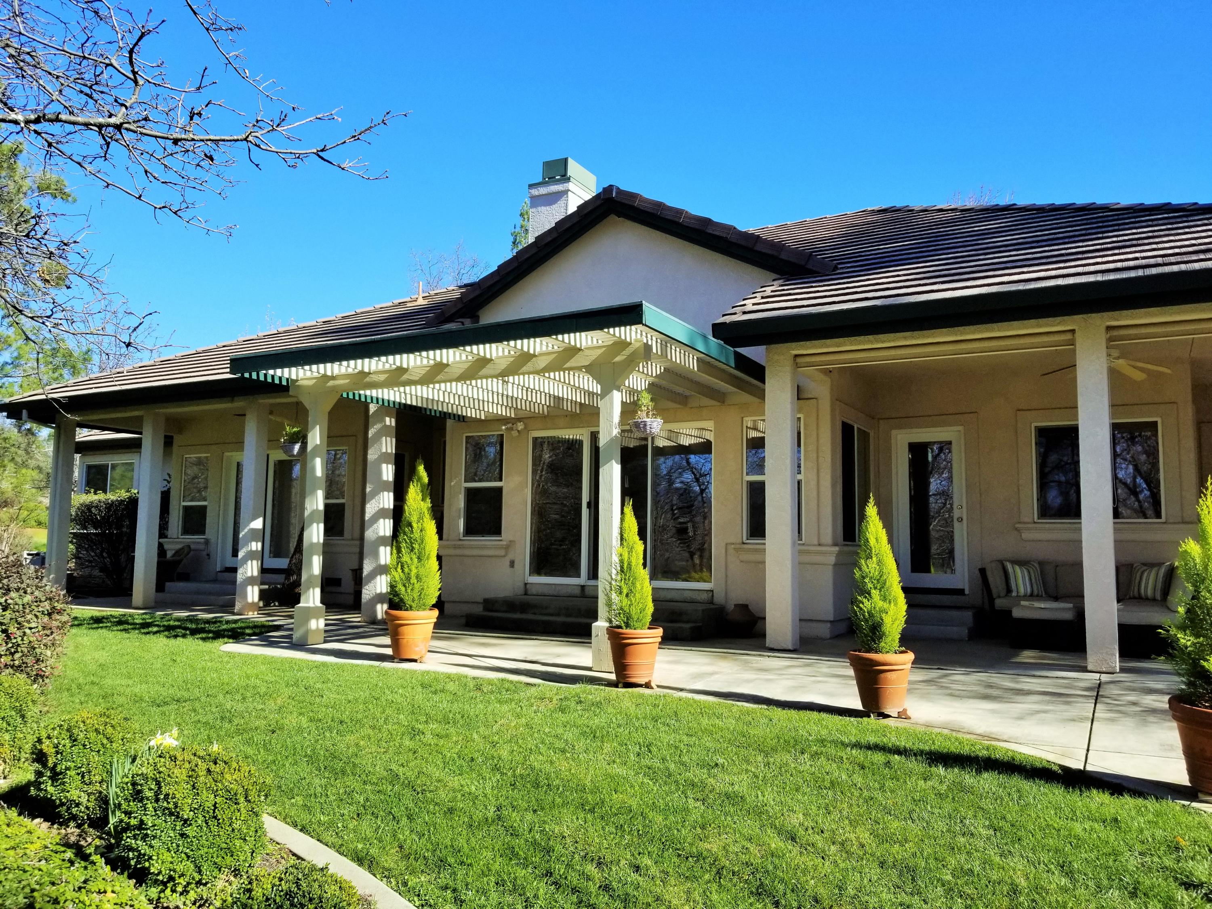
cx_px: 606
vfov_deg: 53.1
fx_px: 910
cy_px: 454
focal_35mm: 26
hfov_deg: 67.3
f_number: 1.7
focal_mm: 4.3
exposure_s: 1/1356
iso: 50
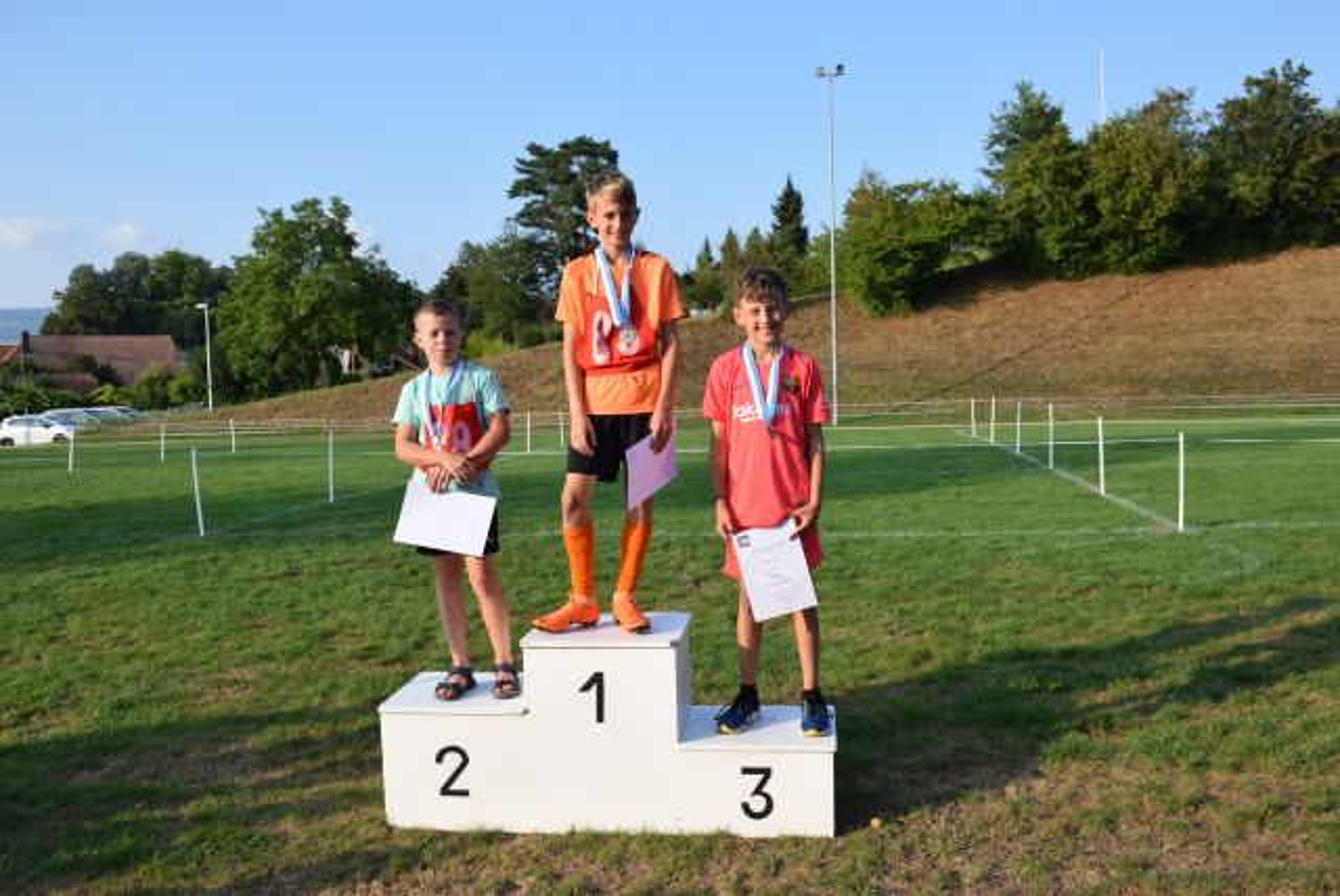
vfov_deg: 43.7
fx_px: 1118
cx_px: 670
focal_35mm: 30
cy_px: 448
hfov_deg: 61.9
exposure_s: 1/320
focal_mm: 20
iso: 200
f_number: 9
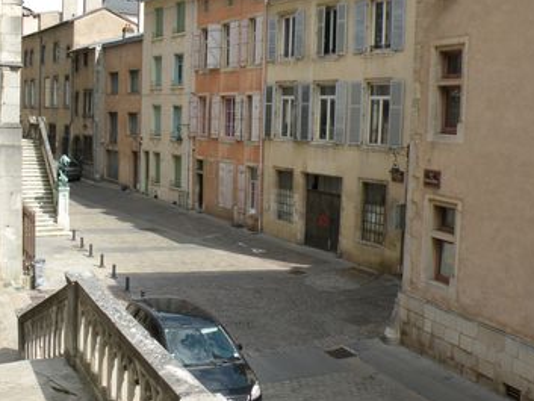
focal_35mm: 39
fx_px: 602
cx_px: 238
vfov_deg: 36.7
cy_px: 164
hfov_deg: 47.8
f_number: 5.6
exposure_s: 1/196
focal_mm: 4.7
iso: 64
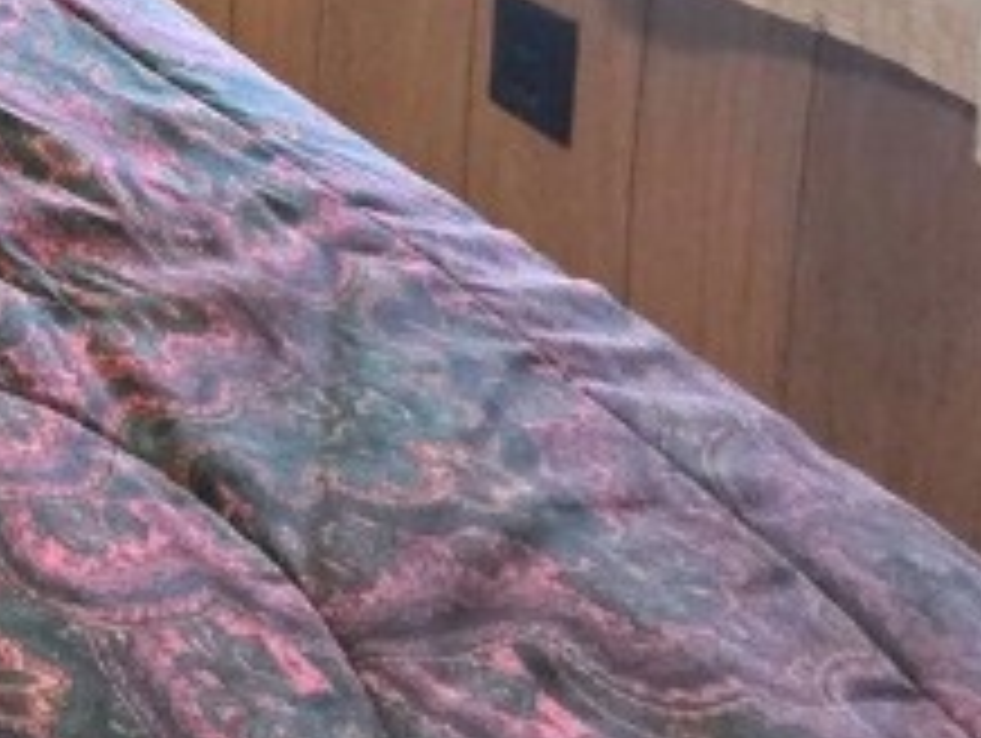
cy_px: -855
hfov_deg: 17.3
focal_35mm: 61
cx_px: -1152
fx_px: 1731
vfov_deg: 16.3
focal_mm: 2.2
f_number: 1.9
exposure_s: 1/60.2
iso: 500
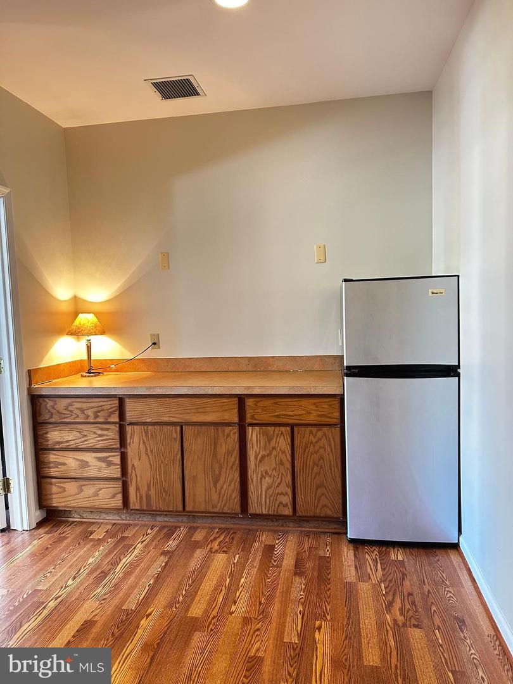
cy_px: 342
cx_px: 256
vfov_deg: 71.6
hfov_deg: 56.8
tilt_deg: -3.9
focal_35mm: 24
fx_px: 474
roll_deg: +1.5
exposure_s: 1/60
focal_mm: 6.86
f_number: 1.78
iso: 500
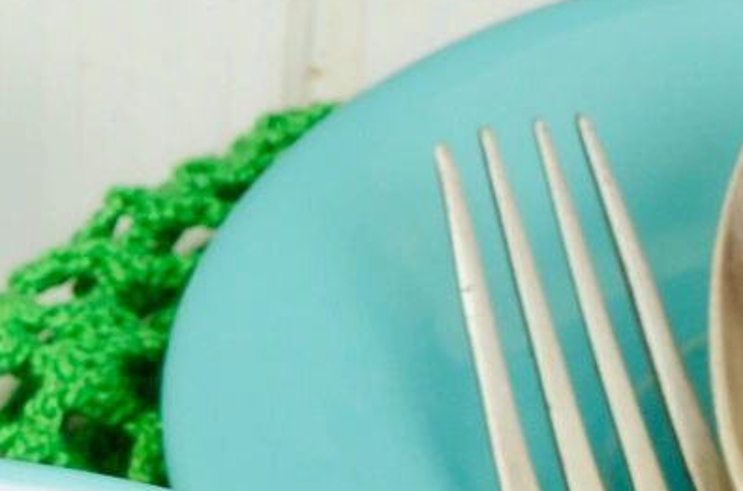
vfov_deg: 3.4
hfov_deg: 5.0
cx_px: -890
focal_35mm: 403
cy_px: 992
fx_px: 8297
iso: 100
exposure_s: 1/200
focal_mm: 50
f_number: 11
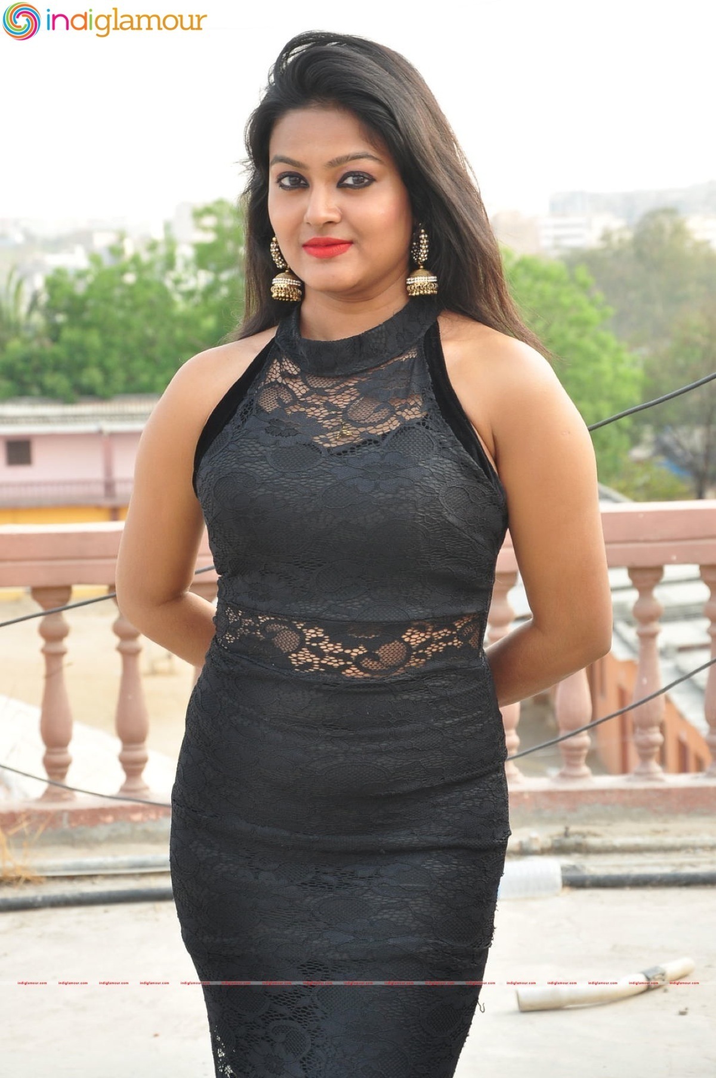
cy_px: 539
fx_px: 2783
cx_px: 358
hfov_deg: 14.7
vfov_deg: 21.9
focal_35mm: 93
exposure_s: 1/125
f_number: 7.1
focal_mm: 62
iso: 400
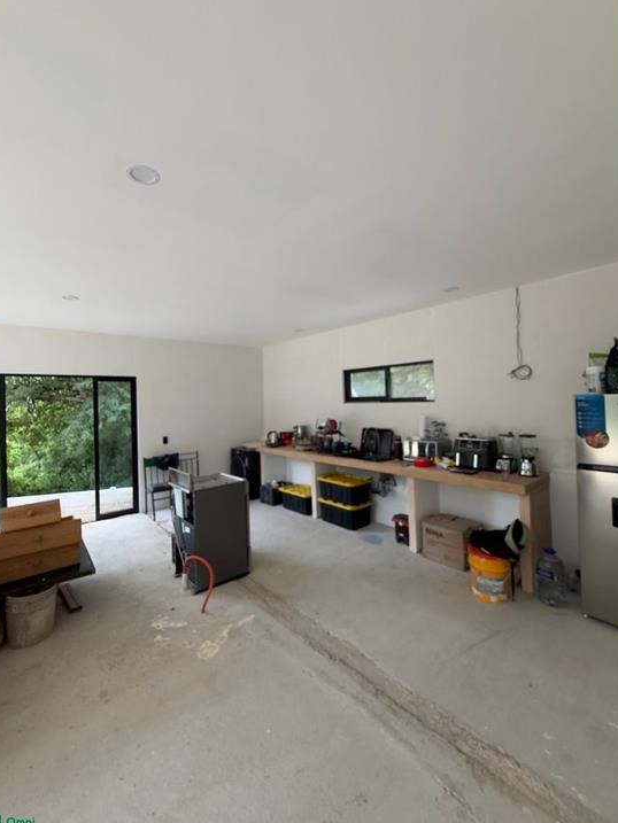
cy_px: 401
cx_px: 301
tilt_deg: +1.2
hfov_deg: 81.7
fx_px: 357
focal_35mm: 15
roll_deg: +1.2
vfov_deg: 98.1
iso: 100
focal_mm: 2.22
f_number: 2.2
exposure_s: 1/120
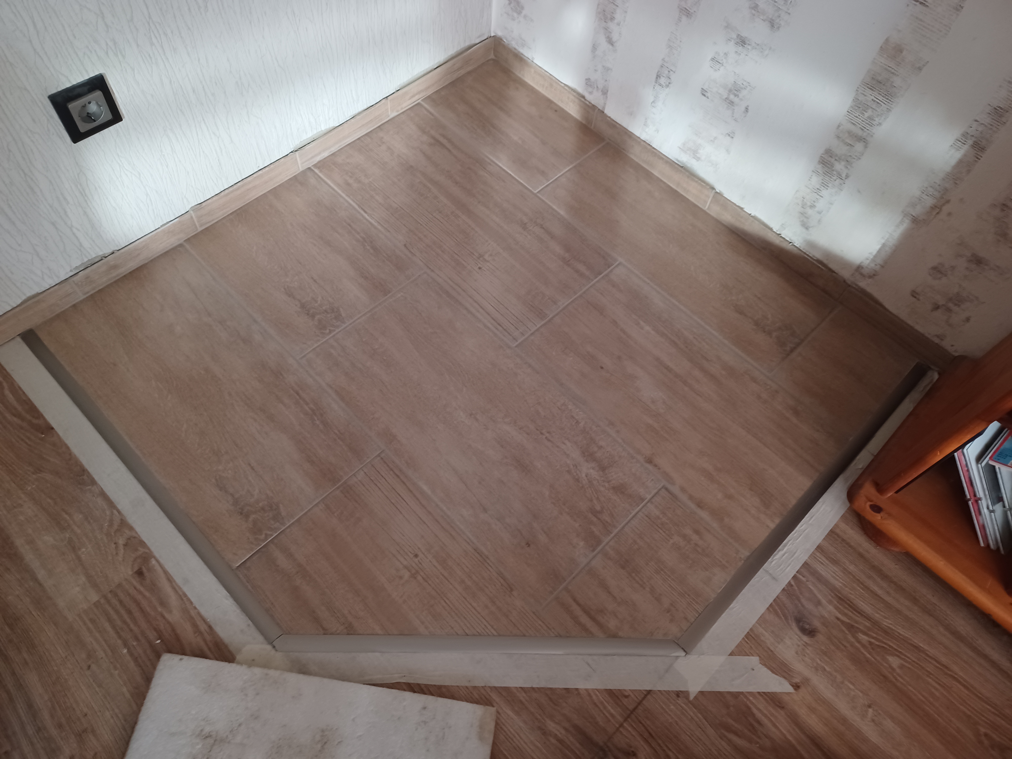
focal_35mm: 25
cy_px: 380
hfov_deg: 69.4
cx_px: 506
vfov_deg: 54.9
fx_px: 731
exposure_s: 1/25
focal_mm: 4.6
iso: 400
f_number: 1.8
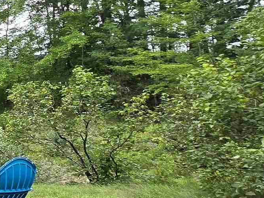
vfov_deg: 24.4
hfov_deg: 17.4
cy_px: 94
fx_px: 457
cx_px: -308
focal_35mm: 60
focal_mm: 2.2
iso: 50
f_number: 2.2
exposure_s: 1/356
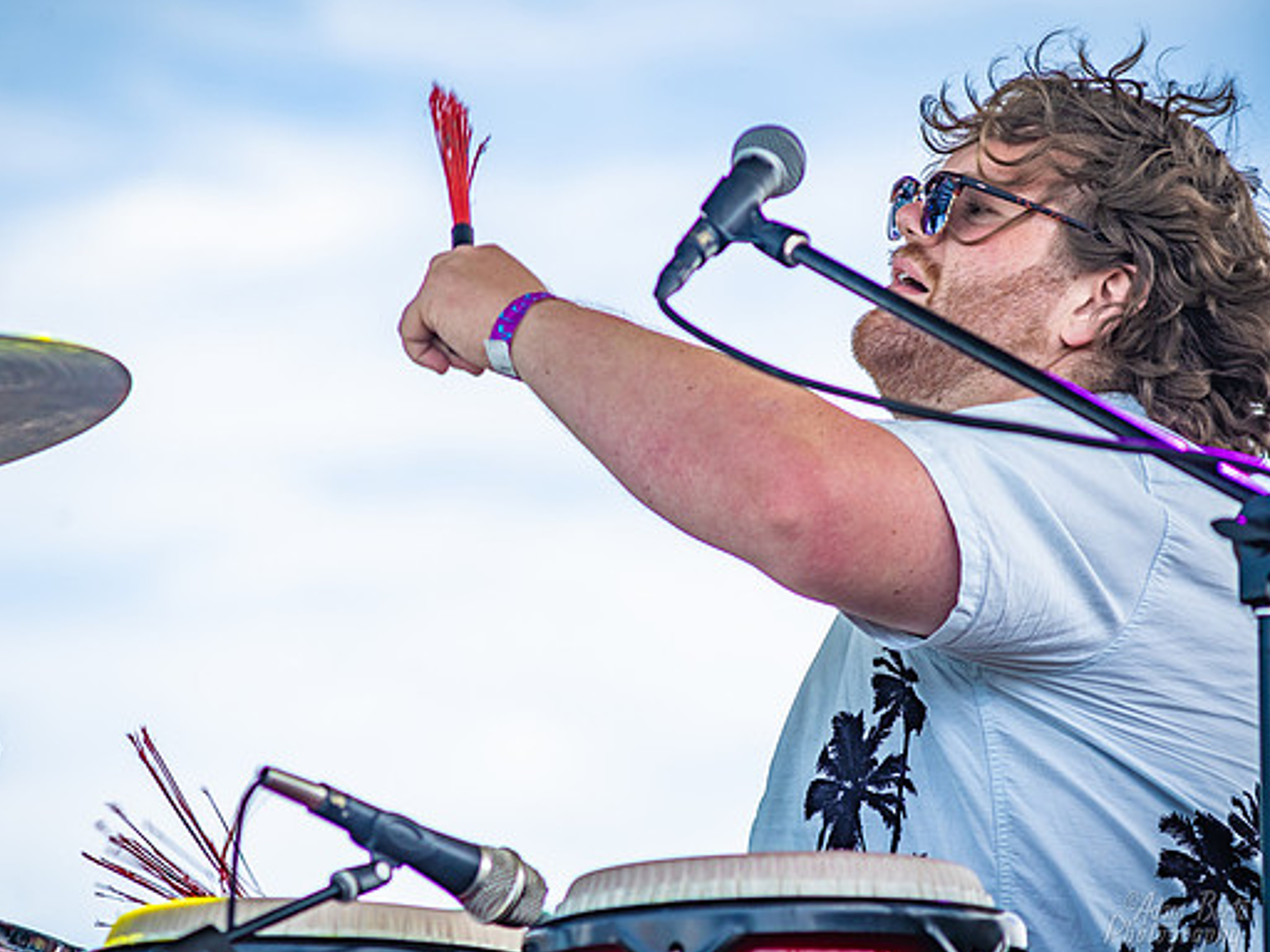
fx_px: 8402
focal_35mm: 229
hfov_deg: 8.6
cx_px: 561
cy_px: 477
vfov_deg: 6.5
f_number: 5.6
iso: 125
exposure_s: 1/320
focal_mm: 210
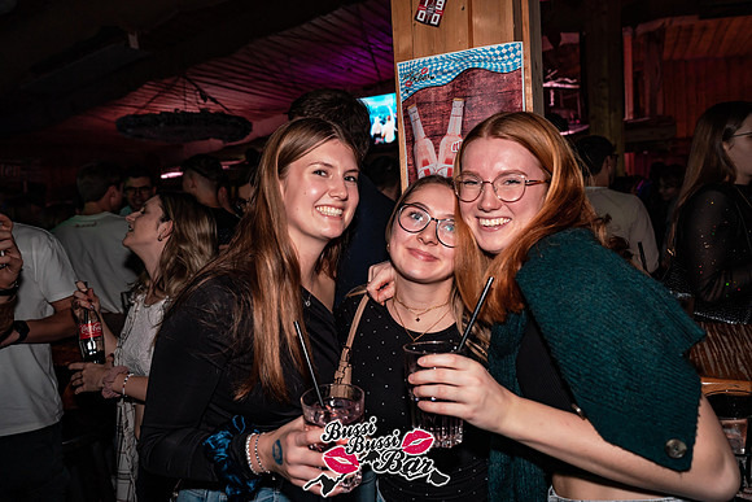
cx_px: 376
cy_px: 251
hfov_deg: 67.4
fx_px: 564
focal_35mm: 27
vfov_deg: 48.0
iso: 1600
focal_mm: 27
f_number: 4.5
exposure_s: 1/60
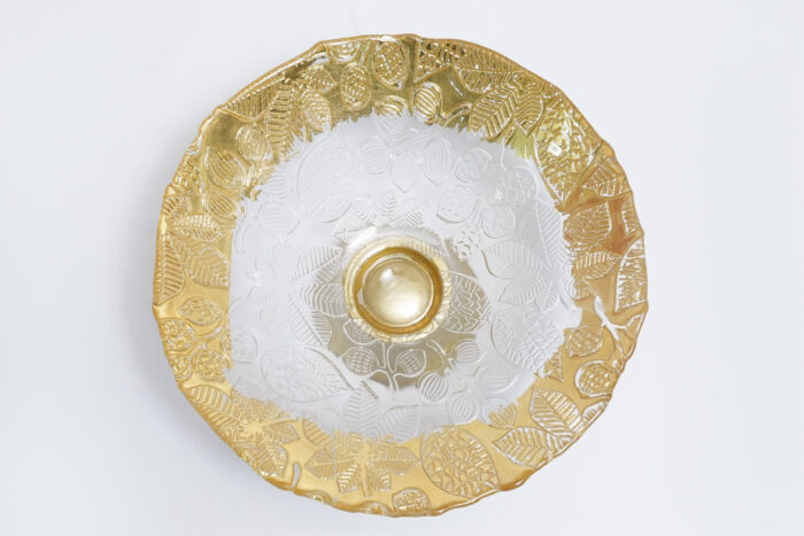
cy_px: 268
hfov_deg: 40.3
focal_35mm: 49
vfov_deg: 27.5
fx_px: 1094
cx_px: 402
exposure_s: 1/125
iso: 3200
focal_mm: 33
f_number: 10
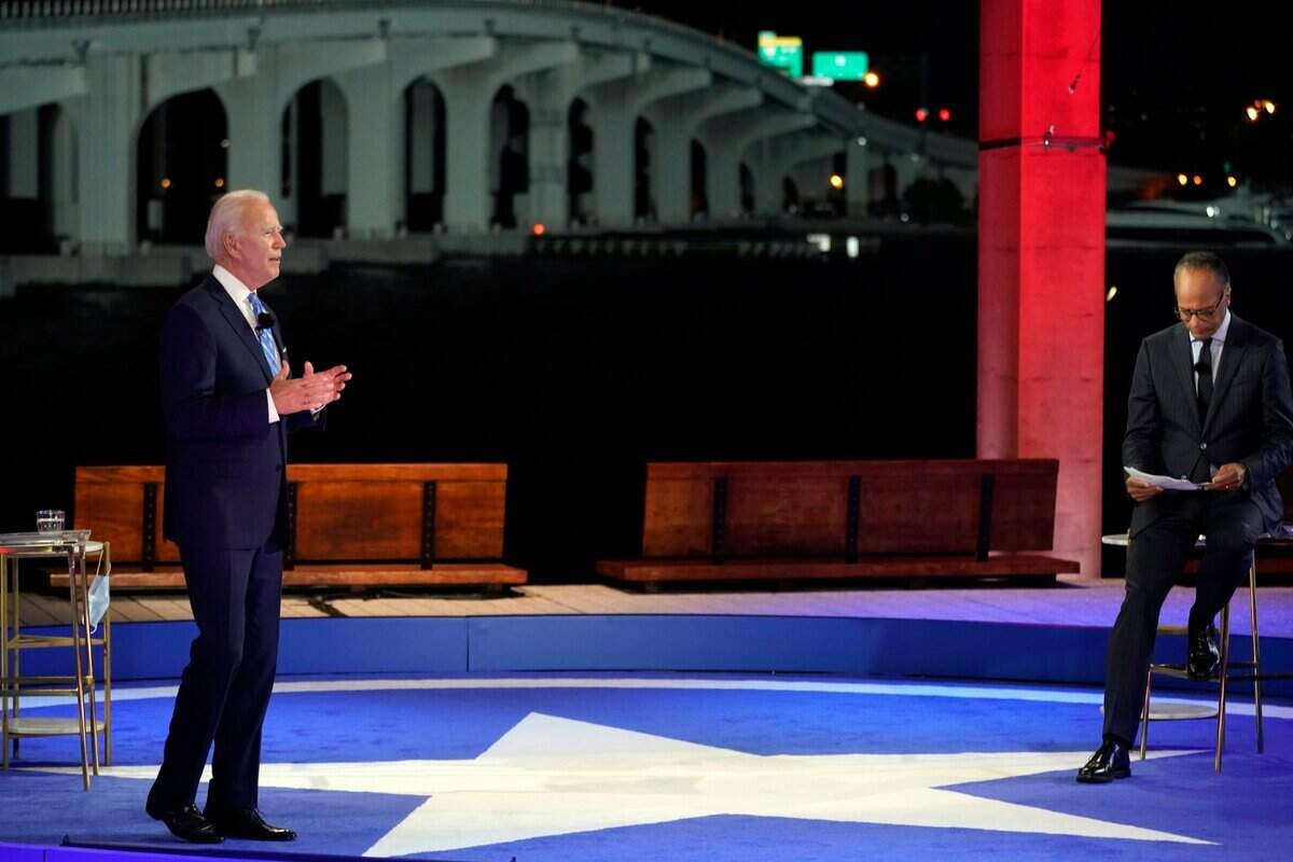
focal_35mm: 140
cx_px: 646
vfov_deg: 9.8
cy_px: 431
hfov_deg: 14.7
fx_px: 5028
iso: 4000
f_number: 5.6
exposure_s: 1/100
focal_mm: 140
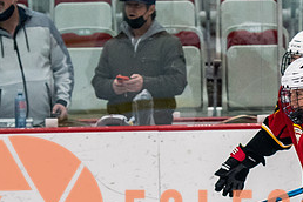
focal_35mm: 523
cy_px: 174
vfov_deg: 2.6
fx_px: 4402
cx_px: 339
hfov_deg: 3.9
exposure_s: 1/640
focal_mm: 102
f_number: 2.8
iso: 2000
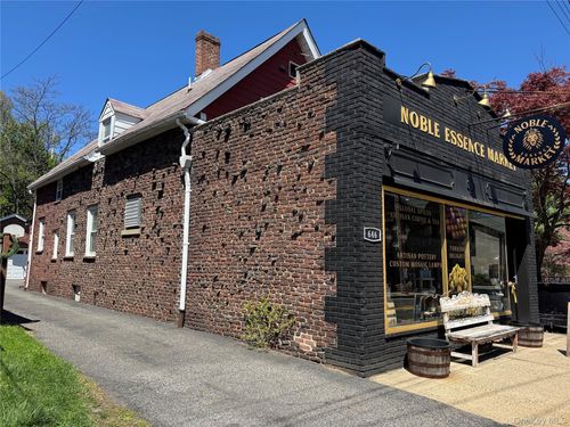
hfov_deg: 71.6
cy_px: 214
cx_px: 285
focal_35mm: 24
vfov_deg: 56.8
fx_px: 395
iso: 80
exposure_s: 1/2331
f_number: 1.78
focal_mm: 6.76
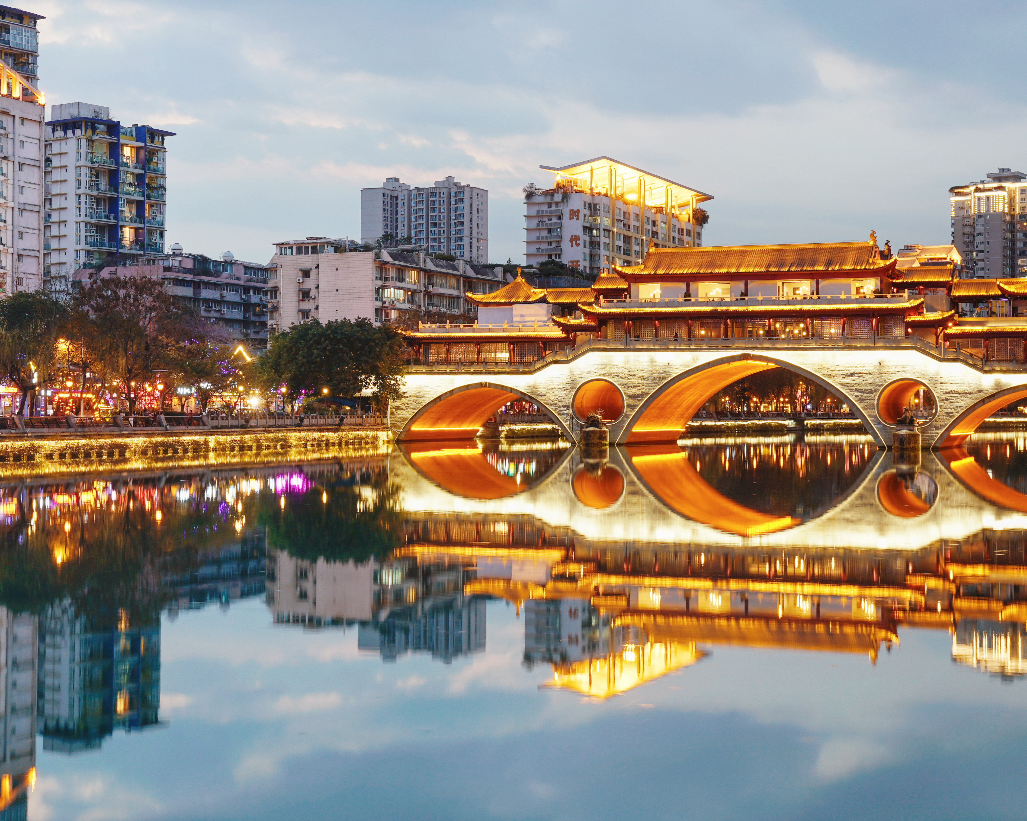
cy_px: 353
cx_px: 461
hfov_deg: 31.9
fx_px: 1793
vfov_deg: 25.8
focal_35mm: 59
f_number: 8
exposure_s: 3.2
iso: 100
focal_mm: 35
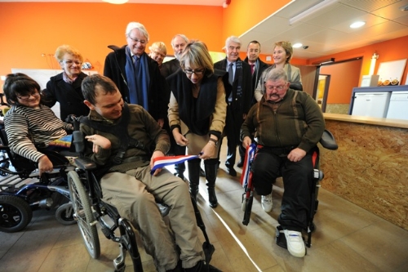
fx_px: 159
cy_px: 136
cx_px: 204
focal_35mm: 14
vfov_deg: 81.2
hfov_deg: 104.3
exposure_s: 1/250
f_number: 8
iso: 4000
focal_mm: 14
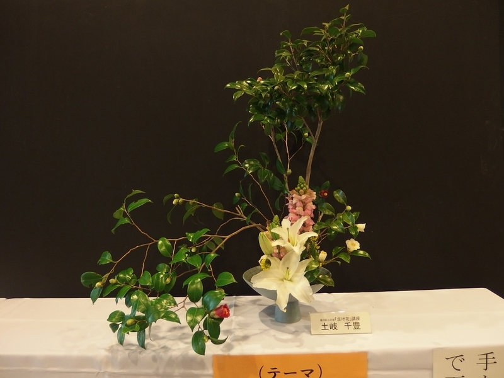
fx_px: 466
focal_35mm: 32
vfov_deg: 44.2
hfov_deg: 56.8
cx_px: 252
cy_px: 189
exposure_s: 1/30
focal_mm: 5.6
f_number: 1.9
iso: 320
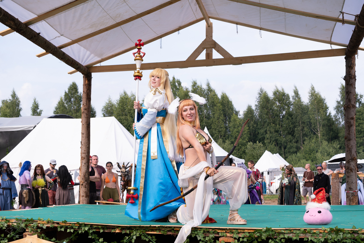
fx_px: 506
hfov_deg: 39.6
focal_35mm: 50
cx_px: 182
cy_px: 122
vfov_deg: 27.0
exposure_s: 1/800
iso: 200
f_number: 4
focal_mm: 33.2
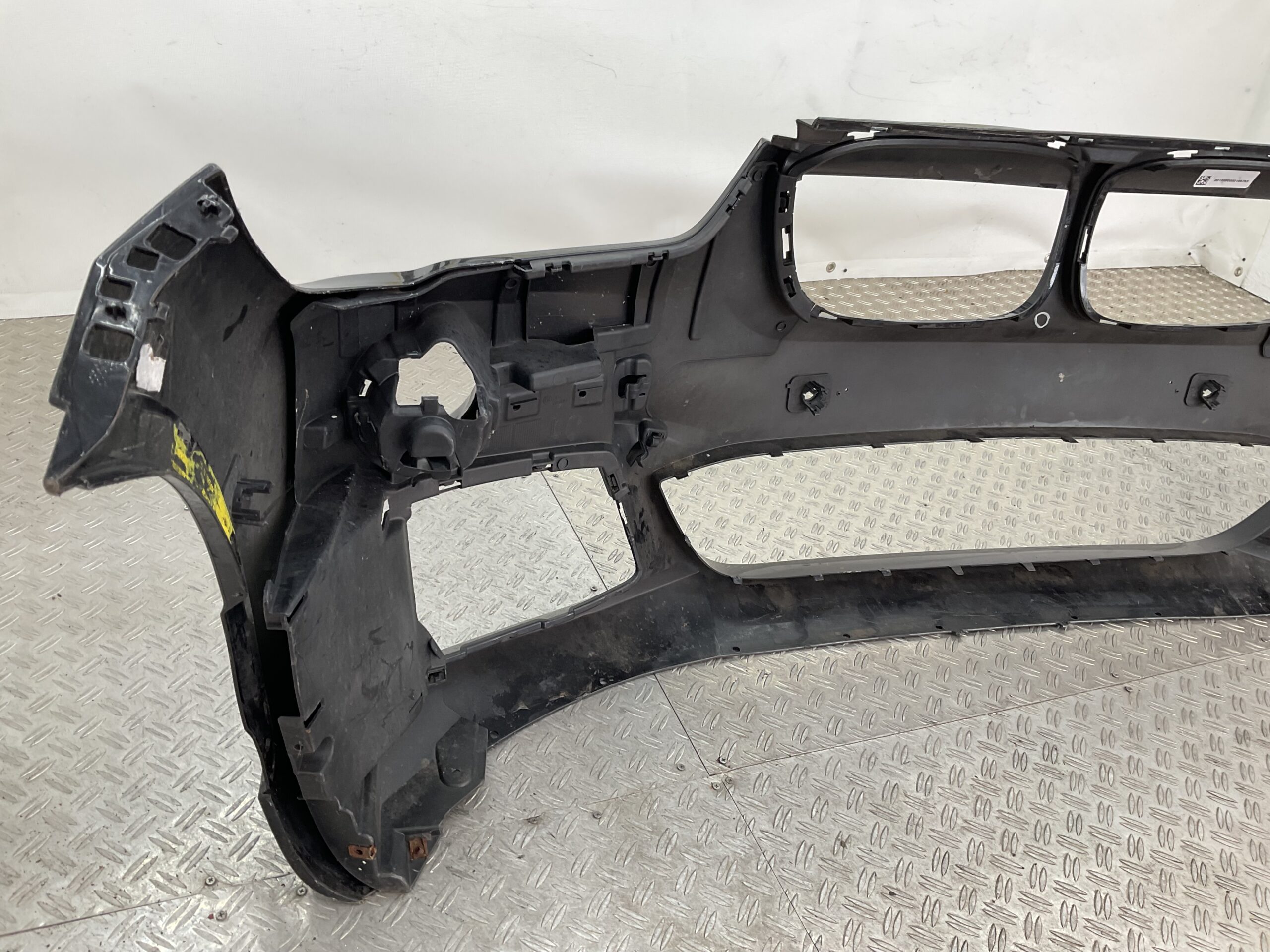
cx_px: 635
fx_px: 1064
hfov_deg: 61.7
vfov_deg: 48.2
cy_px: 476
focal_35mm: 29
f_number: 1.8
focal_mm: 3
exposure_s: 1/100
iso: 25
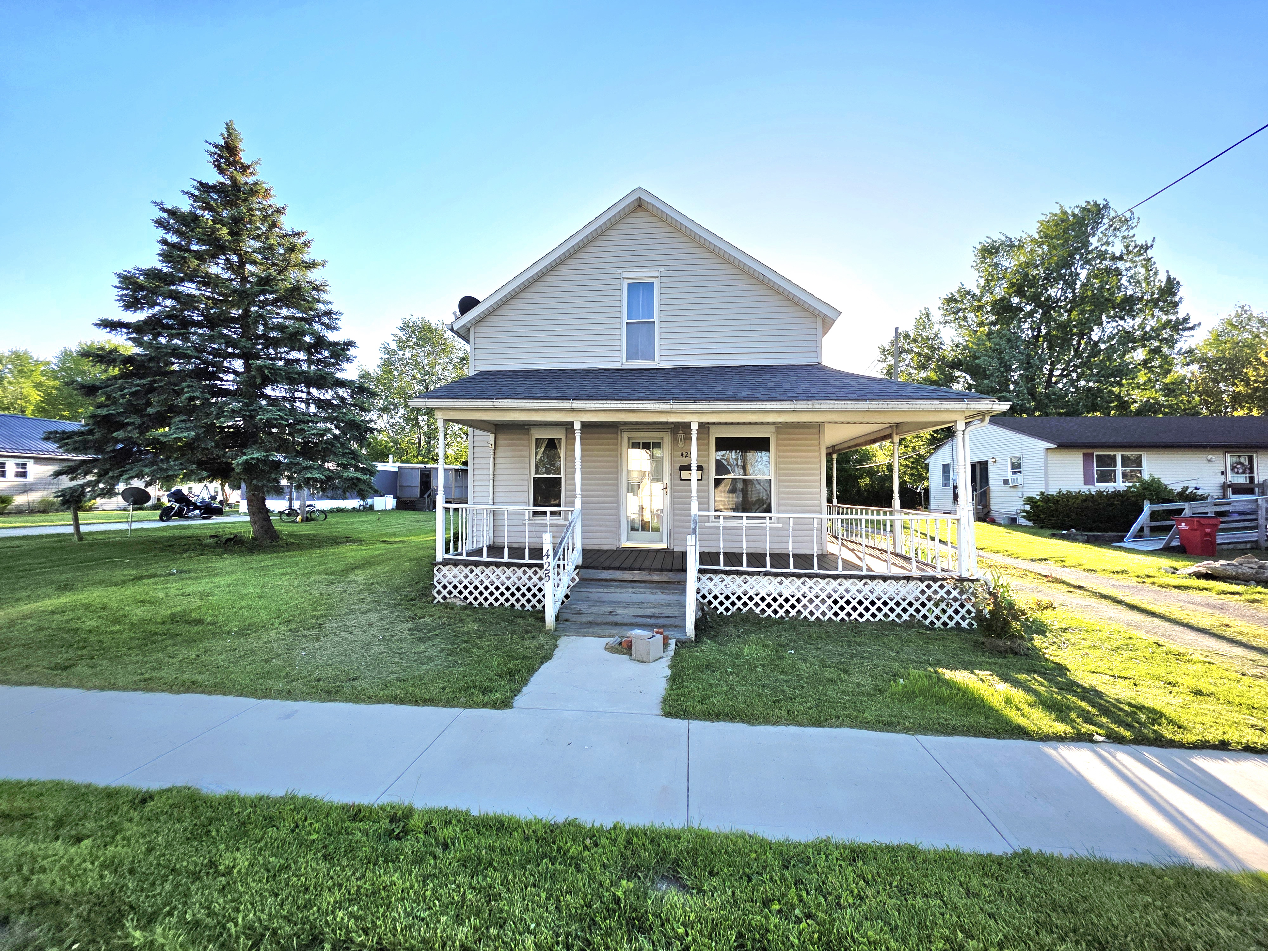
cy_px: 476
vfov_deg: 89.9
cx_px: 634
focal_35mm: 13
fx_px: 476
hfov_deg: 106.2
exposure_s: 1/1429
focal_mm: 2.2
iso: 40
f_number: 1.9
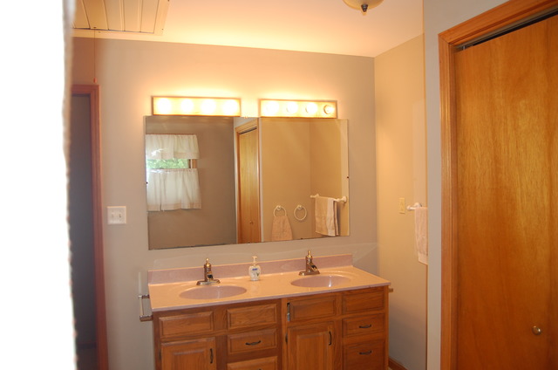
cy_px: 185
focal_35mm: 27
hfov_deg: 67.5
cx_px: 279
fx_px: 418
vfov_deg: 47.7
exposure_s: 1/60
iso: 400
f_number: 3.5
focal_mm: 18
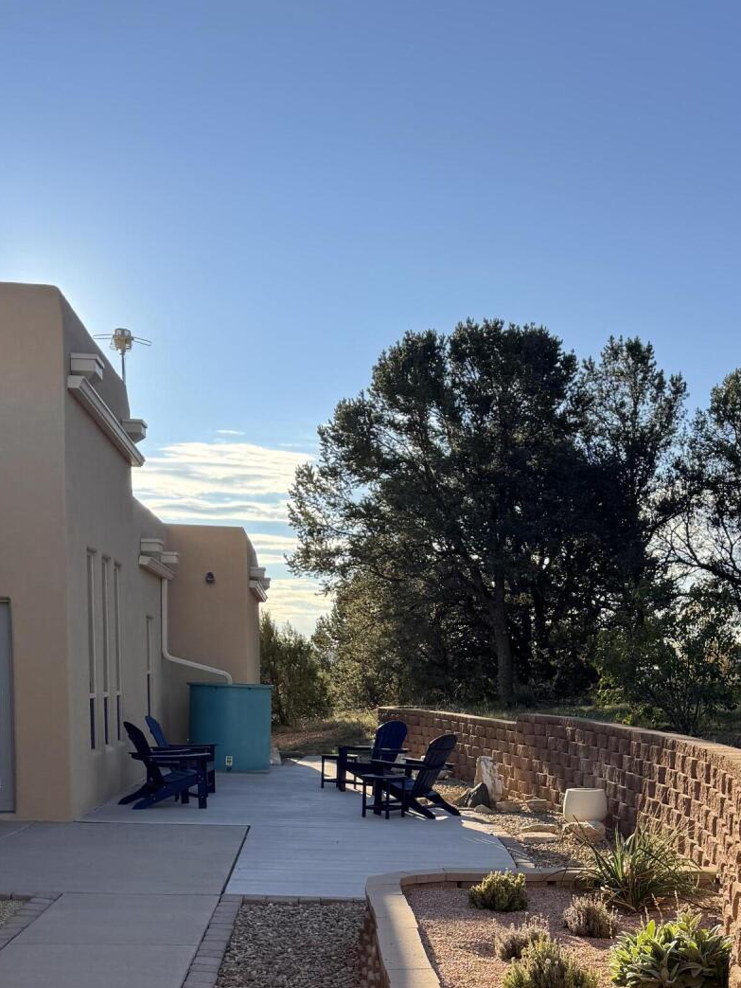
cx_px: 472
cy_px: 822
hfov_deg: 31.4
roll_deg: -1.4
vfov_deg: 39.2
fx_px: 1312
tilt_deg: -9.1
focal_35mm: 46
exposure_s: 1/2506
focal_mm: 6.76
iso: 80
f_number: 1.78
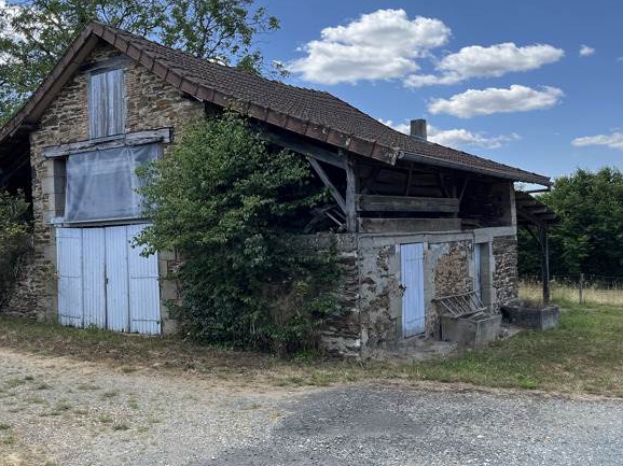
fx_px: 648
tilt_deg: -0.4
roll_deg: +2.6
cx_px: 251
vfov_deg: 39.6
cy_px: 234
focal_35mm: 36
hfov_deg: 51.1
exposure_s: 1/1536
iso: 50
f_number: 1.6
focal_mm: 5.1
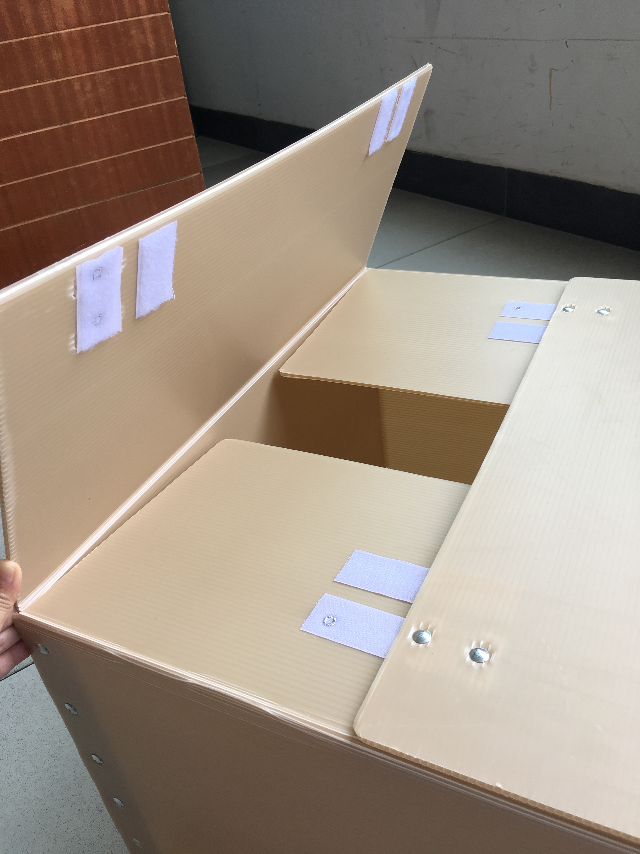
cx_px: 320
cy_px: 427
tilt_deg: -32.8
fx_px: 715
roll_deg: +7.7
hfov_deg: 48.2
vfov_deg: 61.7
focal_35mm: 29
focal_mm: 4.15
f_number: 2.2
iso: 32
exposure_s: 1/100
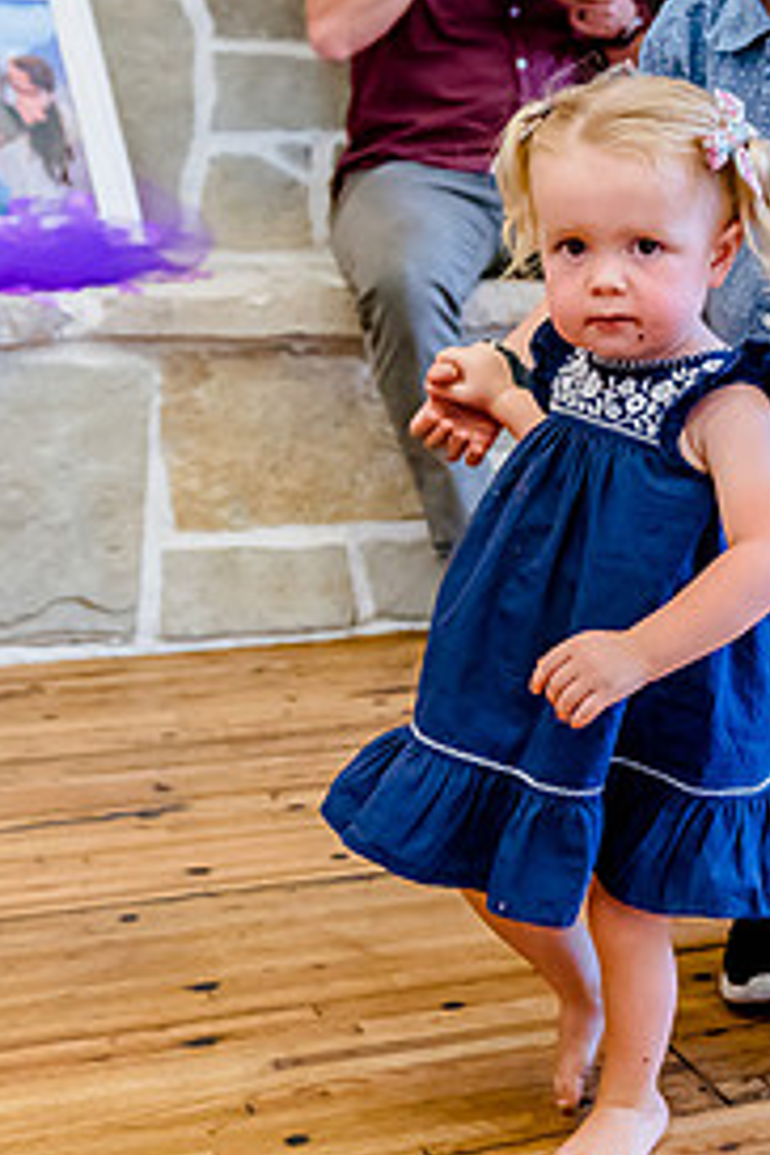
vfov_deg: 30.0
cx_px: 586
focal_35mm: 67
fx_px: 2149
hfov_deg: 20.1
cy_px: 494
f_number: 2.8
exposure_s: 1/640
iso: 2500
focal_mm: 27
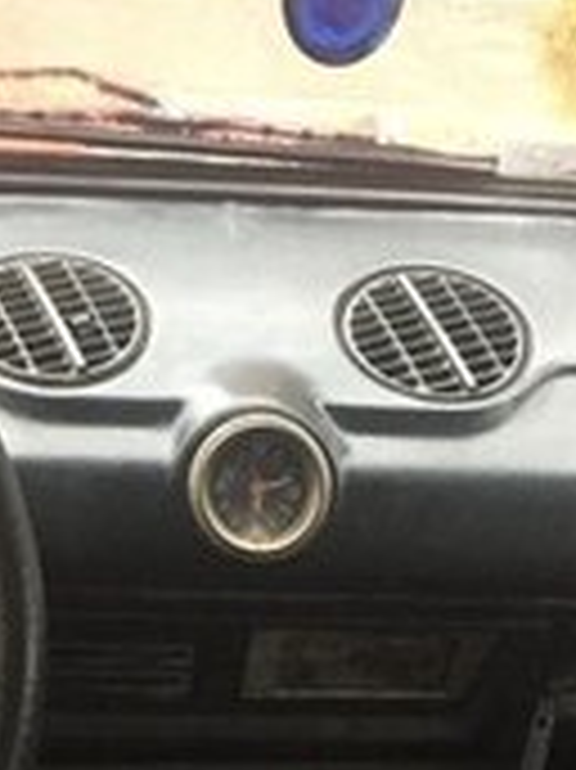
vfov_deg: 16.4
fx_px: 2488
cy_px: 1069
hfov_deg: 13.2
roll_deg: -5.4
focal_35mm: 112
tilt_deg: -30.8
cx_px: 166
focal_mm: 4.15
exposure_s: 1/33
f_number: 2.2
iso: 200
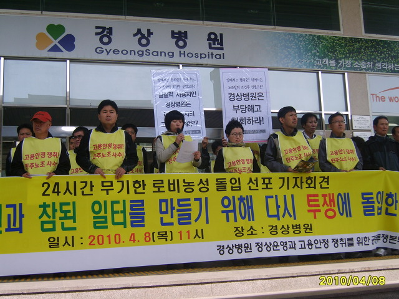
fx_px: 507
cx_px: 200
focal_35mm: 44
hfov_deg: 42.9
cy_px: 150
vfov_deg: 32.9
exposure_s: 1/350
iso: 50
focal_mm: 9.2
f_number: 3.1
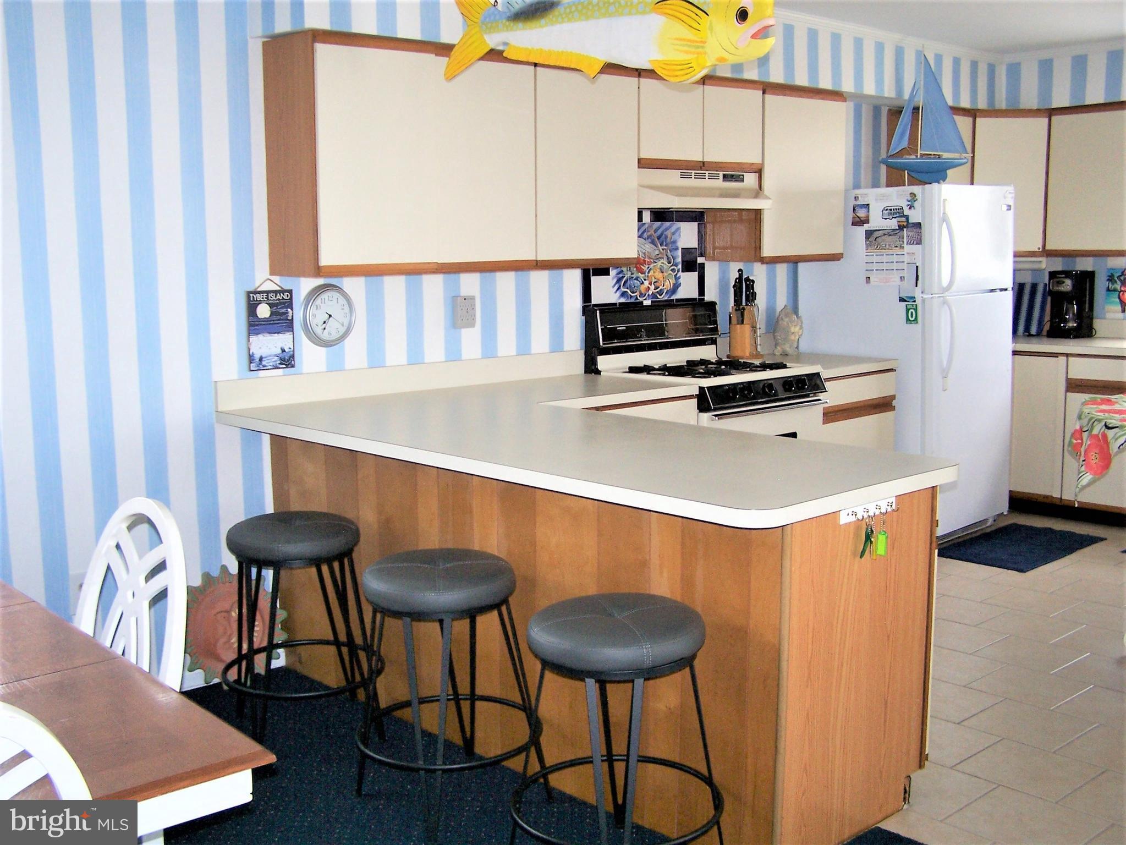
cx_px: 563
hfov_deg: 49.0
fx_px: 1236
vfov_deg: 37.7
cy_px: 422
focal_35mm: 38
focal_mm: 6.3
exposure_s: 1/60
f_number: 2.8
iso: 140
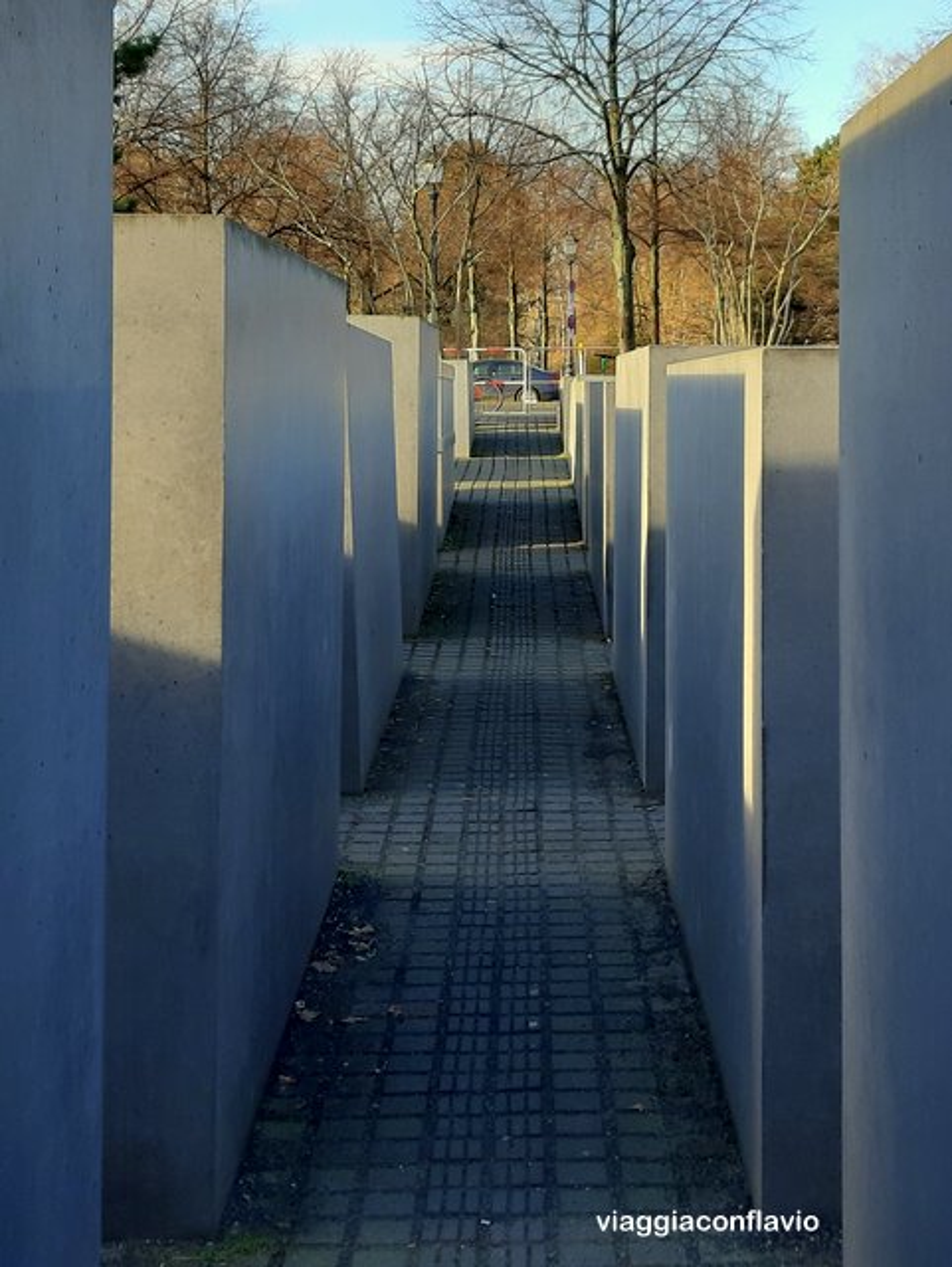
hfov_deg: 51.4
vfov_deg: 65.3
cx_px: 476
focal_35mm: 27
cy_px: 634
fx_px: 989
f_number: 1.7
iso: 40
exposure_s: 1/330
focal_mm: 3.93
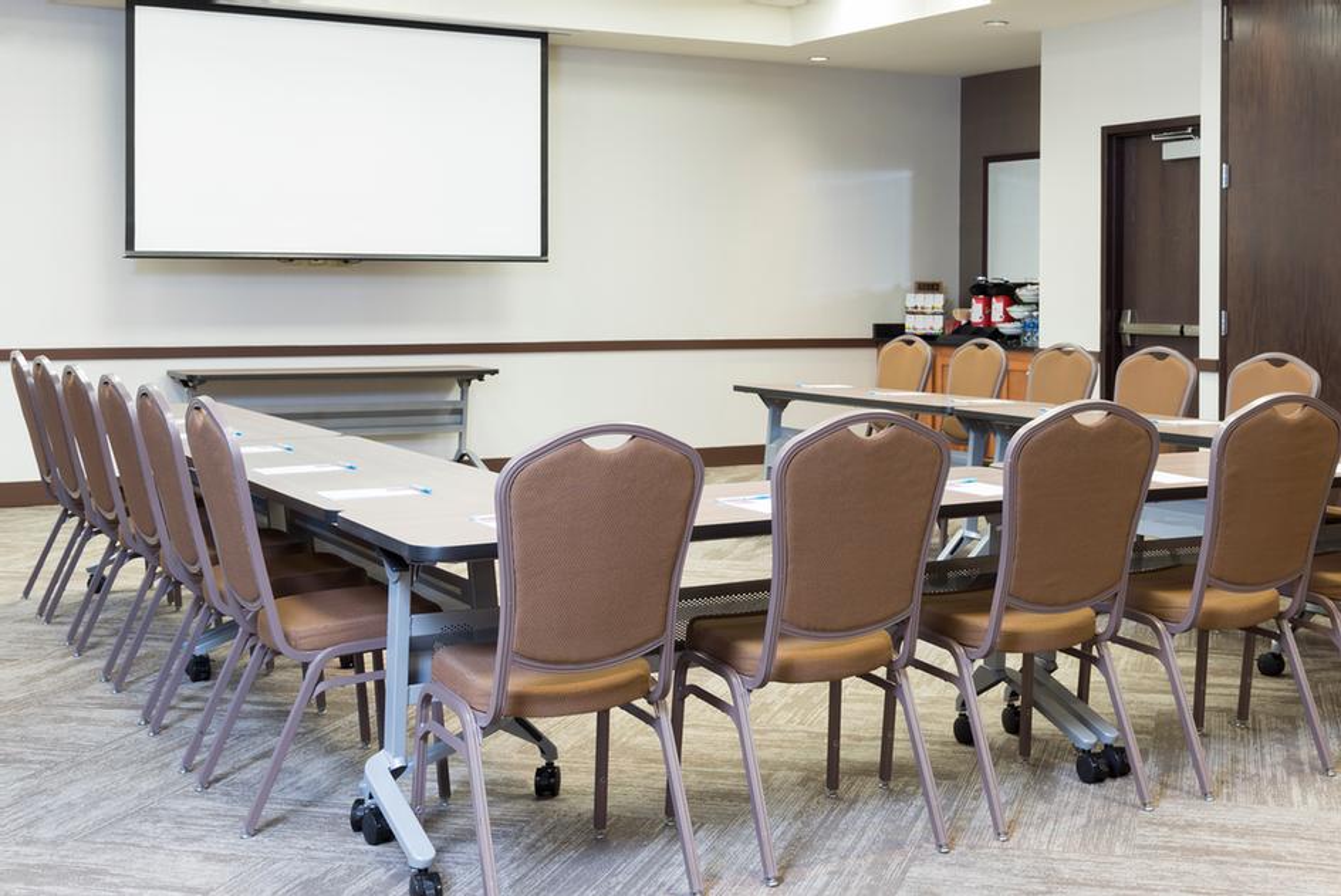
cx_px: 670
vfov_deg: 38.9
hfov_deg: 55.8
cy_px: 448
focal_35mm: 34
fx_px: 1267
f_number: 8
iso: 64
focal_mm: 34
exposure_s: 1
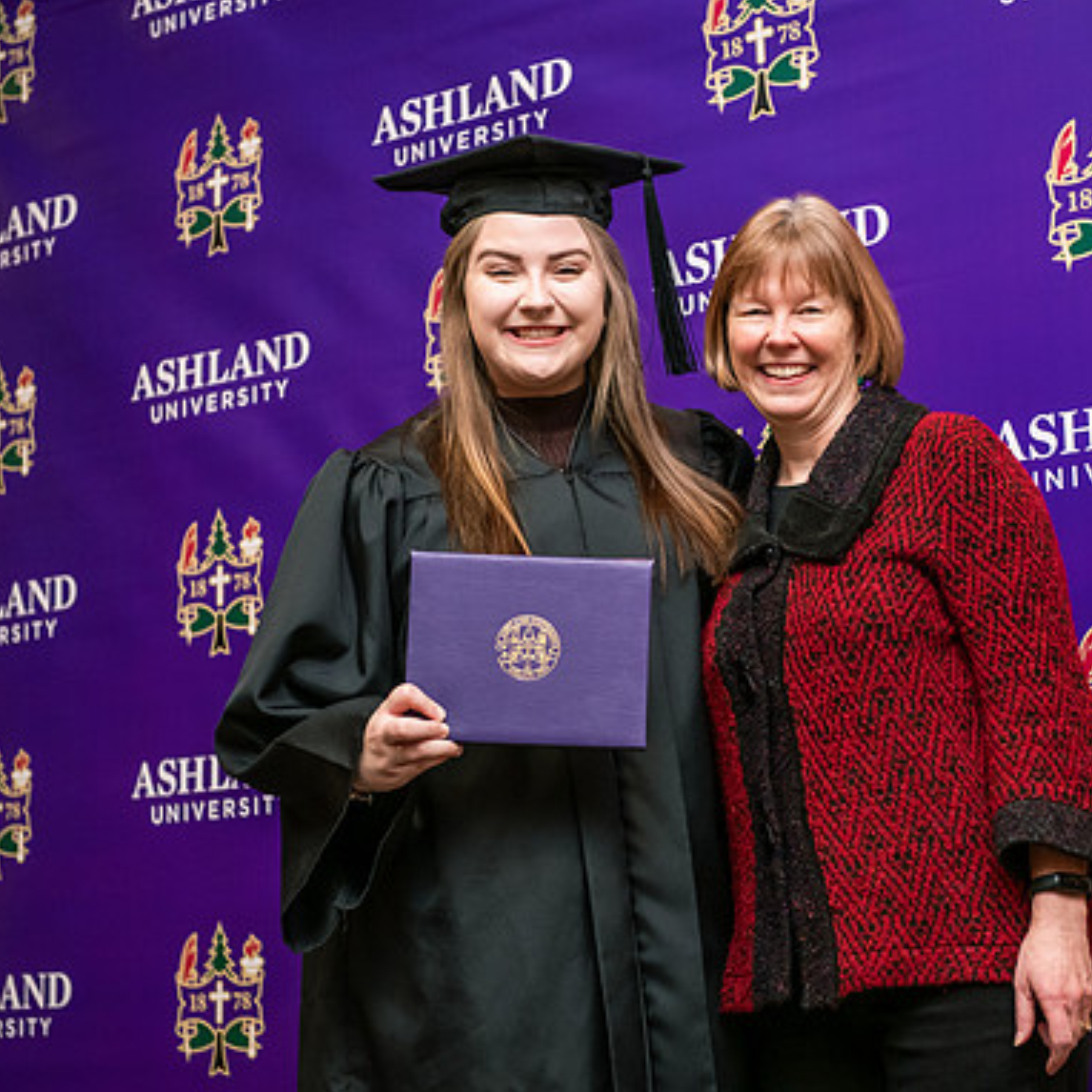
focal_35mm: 80
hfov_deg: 21.6
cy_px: 550
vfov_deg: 21.7
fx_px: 2855
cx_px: 652
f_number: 3.5
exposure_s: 1/200
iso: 1600
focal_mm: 62
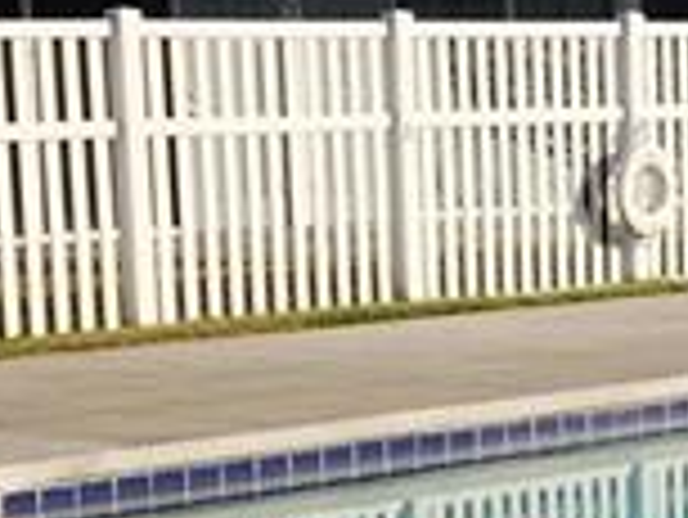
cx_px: 1560
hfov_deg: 11.1
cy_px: 369
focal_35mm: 154
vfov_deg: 9.6
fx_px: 3063
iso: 20
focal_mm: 5.4
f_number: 1.8
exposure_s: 1/1567
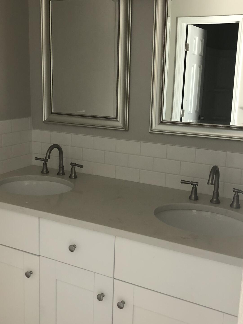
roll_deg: -1.6
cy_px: 150
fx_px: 365
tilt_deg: -11.3
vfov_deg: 47.8
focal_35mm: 39
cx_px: 122
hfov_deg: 36.8
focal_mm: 3.99
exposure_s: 1/15
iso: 50
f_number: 1.8
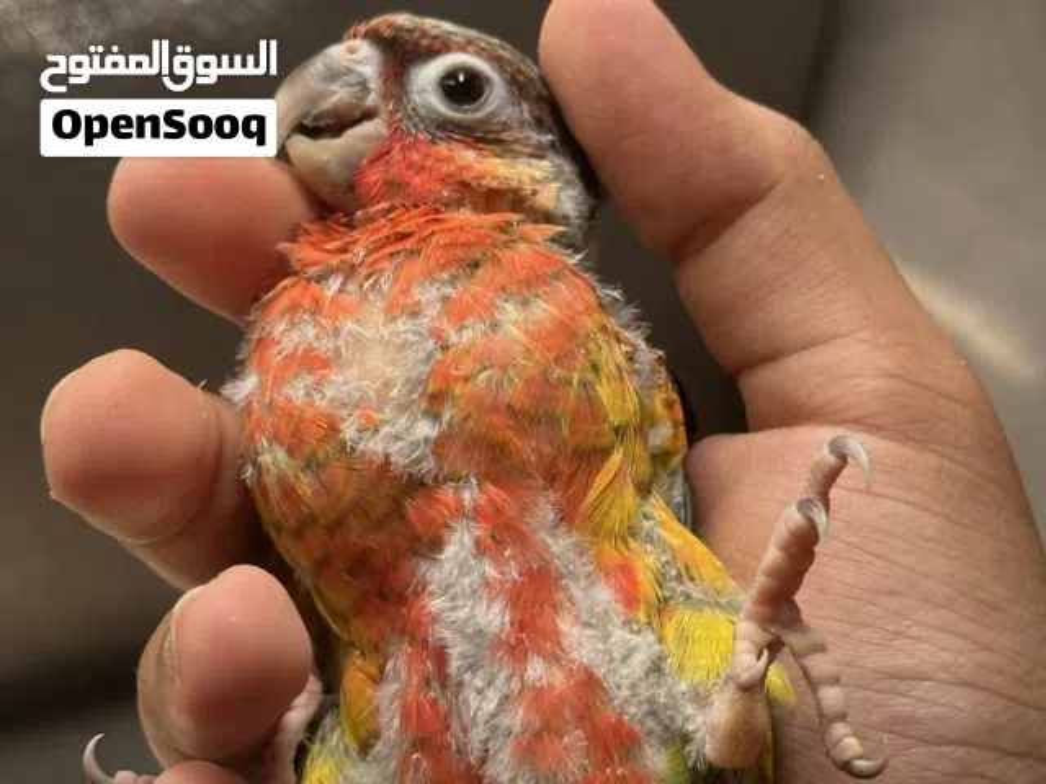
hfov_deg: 39.7
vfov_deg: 30.3
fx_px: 1450
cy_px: 392
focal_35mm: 48
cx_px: 523
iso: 80
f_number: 1.78
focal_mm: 6.86
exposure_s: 1/85
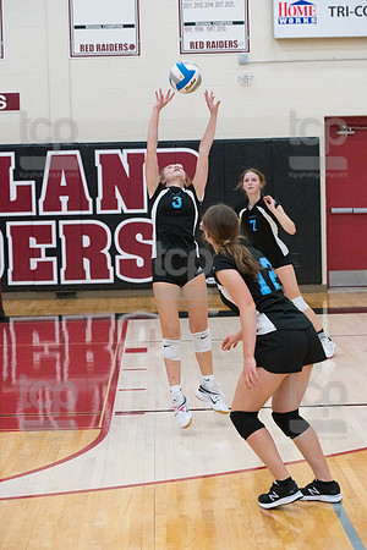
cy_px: 275
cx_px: 184
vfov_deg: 24.8
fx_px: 1254
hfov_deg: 16.7
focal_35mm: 82
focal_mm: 82
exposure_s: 1/1000
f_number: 4.5
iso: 6400
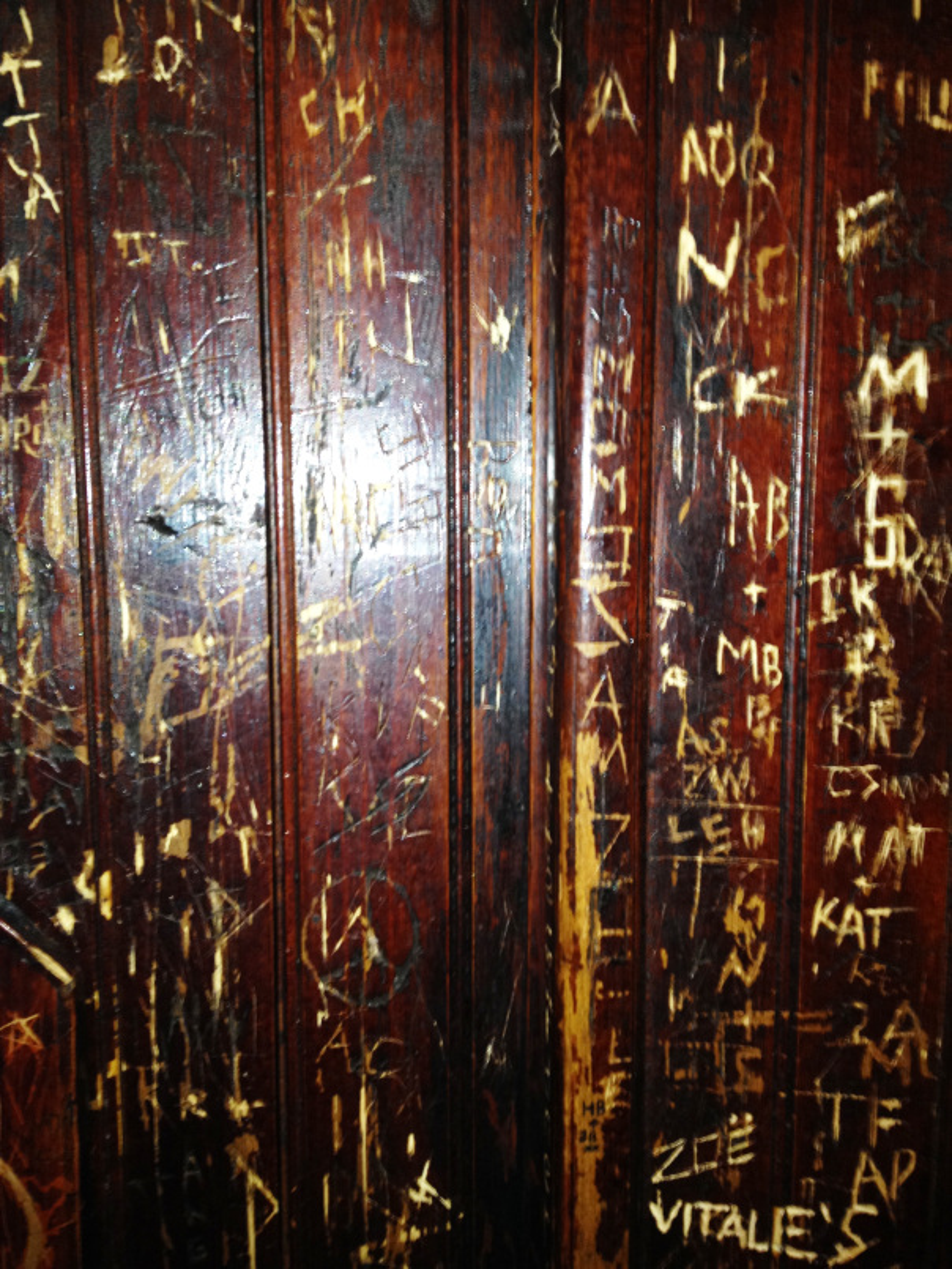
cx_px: 476
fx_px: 1283
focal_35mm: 35
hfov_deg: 40.7
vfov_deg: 52.6
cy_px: 634
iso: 100
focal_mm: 4.28
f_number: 2.4
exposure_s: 1/16
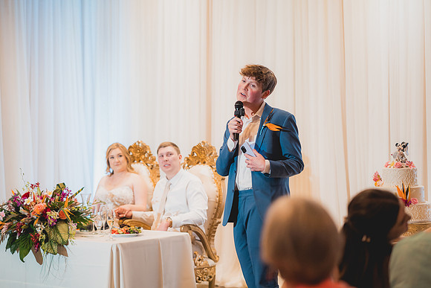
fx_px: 1018
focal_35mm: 85
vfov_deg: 16.1
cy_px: 144
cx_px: 216
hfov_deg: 23.9
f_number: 2.2
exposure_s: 1/200
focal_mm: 85
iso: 1250
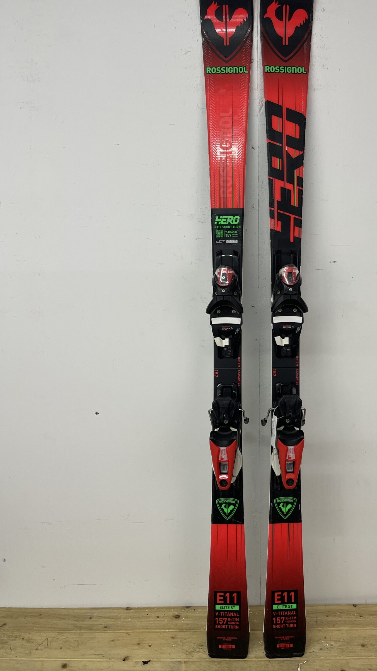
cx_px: 263
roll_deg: +0.0
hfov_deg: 39.5
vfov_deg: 66.1
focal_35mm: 29
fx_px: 515
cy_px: 325
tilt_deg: -8.6
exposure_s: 1/100
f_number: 1.6
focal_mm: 5.1
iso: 125
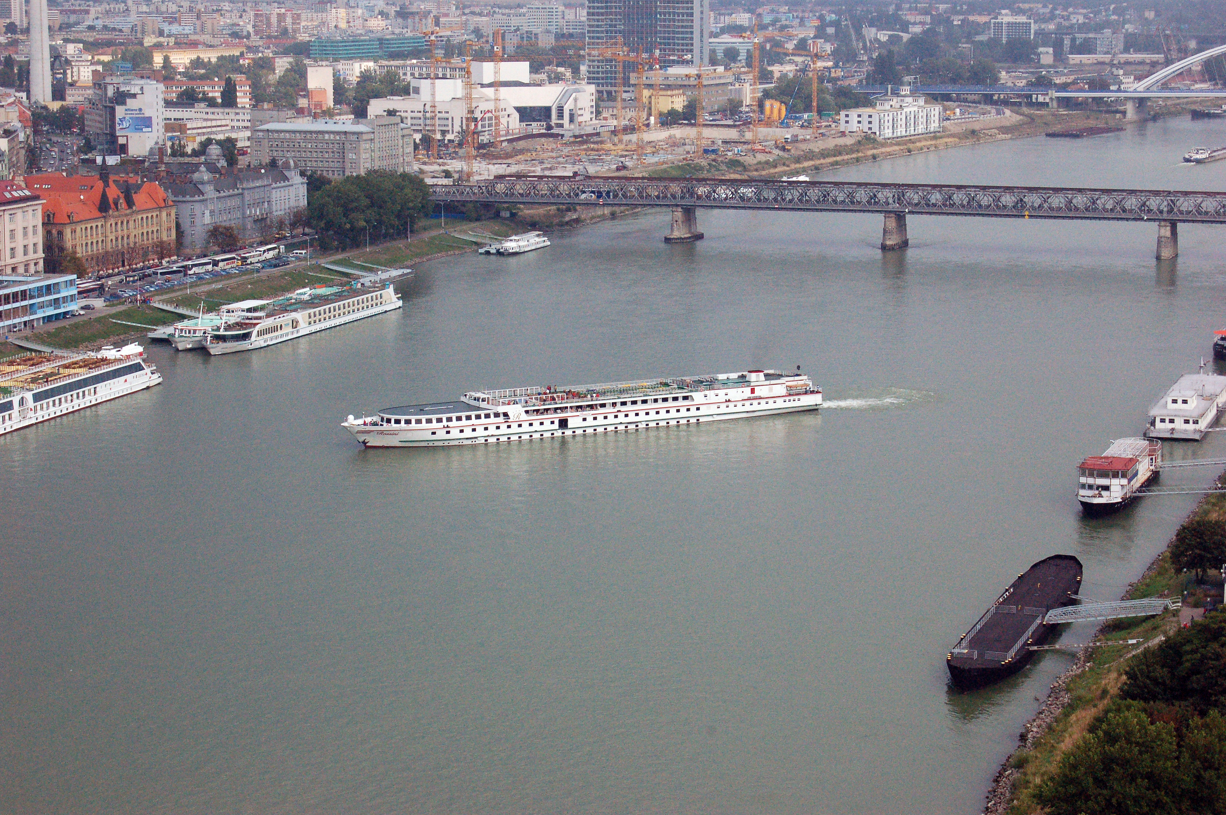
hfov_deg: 24.6
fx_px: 2807
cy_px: 408
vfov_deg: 16.5
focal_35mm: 82
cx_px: 613
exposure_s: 1/2000
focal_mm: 55
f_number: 11
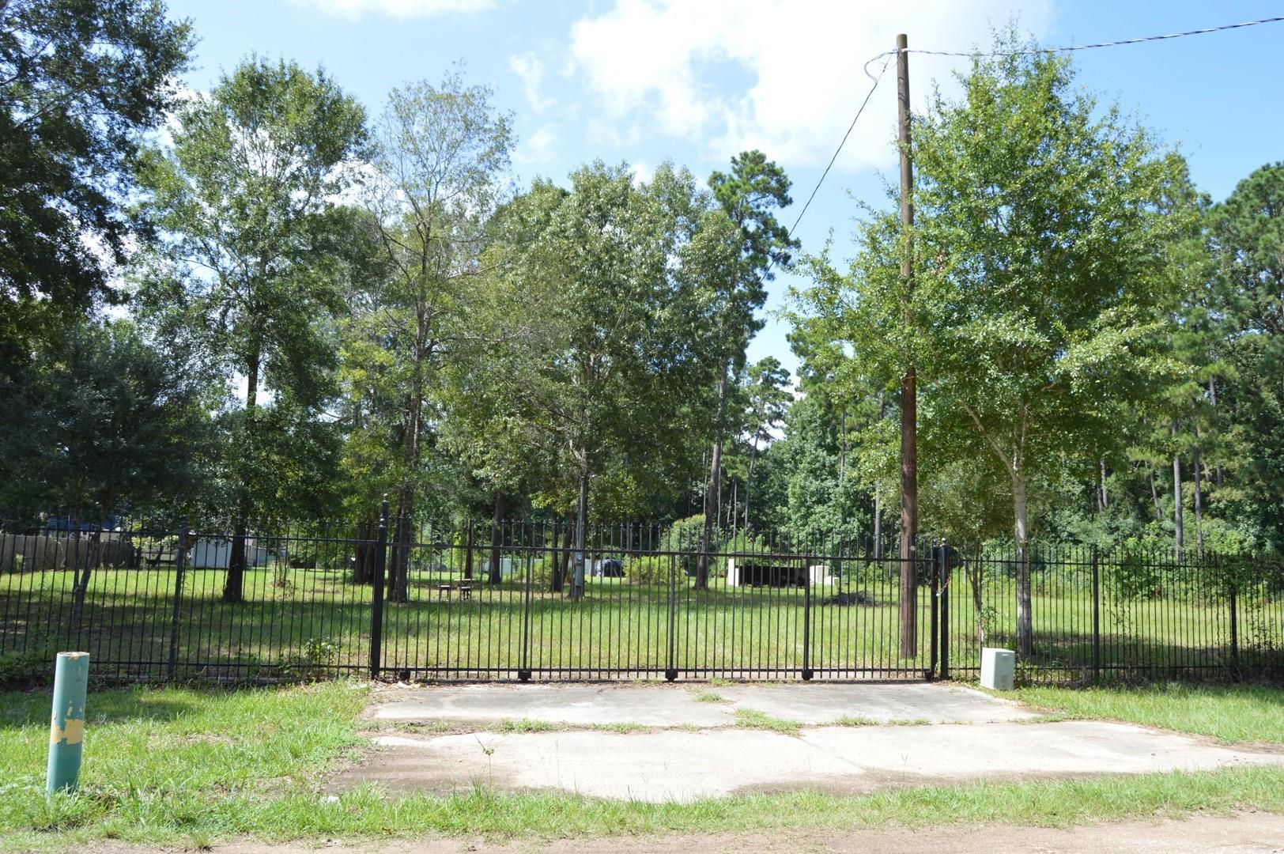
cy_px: 427
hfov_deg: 67.4
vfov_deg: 47.9
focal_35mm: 27
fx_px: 962
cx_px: 642
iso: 100
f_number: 7.1
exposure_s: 1/200
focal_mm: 18
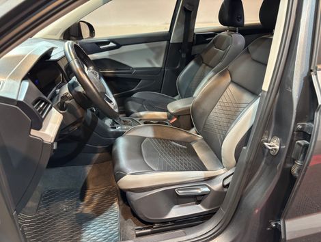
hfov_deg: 67.2
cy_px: 121
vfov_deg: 53.2
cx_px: 160
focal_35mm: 26
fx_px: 241
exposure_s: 1/40
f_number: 1.6
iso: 400
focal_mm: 5.96
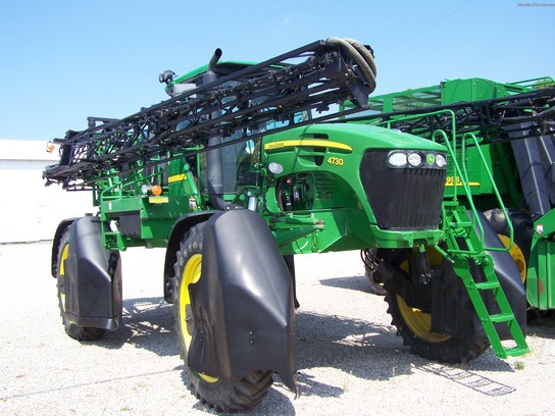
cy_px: 208
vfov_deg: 37.7
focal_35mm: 38
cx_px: 278
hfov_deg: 49.0
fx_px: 609
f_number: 4
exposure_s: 1/250
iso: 64
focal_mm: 6.3
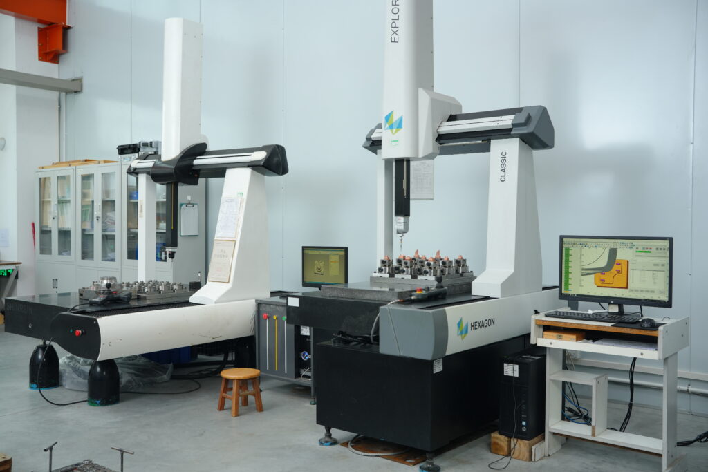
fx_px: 688
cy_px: 236
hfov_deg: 54.4
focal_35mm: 35
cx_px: 354
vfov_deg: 37.9
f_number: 4.5
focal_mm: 35
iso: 640
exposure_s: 1/160
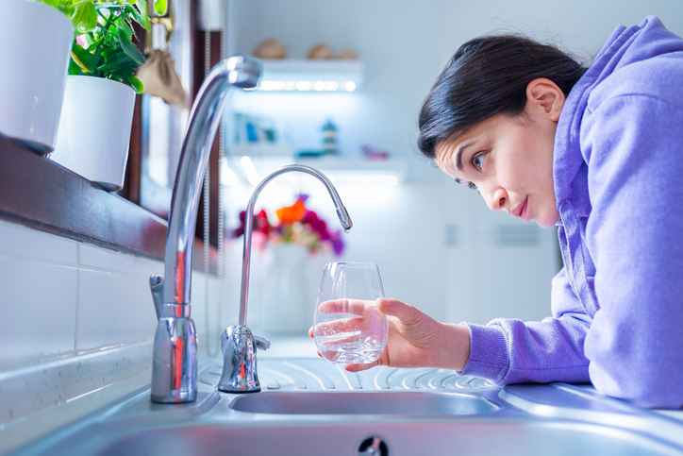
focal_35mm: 35
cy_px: 228
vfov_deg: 37.9
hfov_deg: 54.4
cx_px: 342
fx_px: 664
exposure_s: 1/13
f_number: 1.8
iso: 80
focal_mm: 35
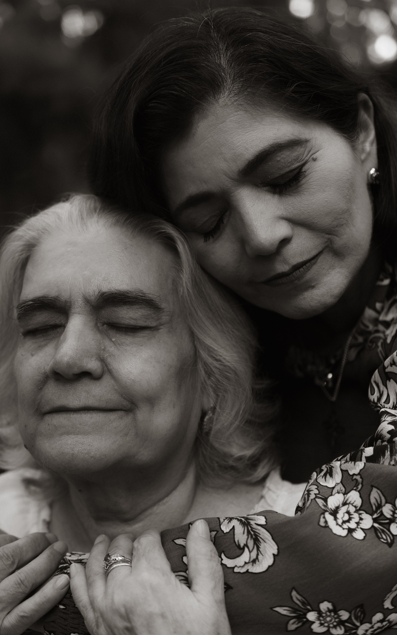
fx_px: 814
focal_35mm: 47
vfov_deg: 42.6
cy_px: 312
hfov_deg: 27.4
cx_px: 207
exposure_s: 1/160
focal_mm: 30
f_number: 2
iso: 200
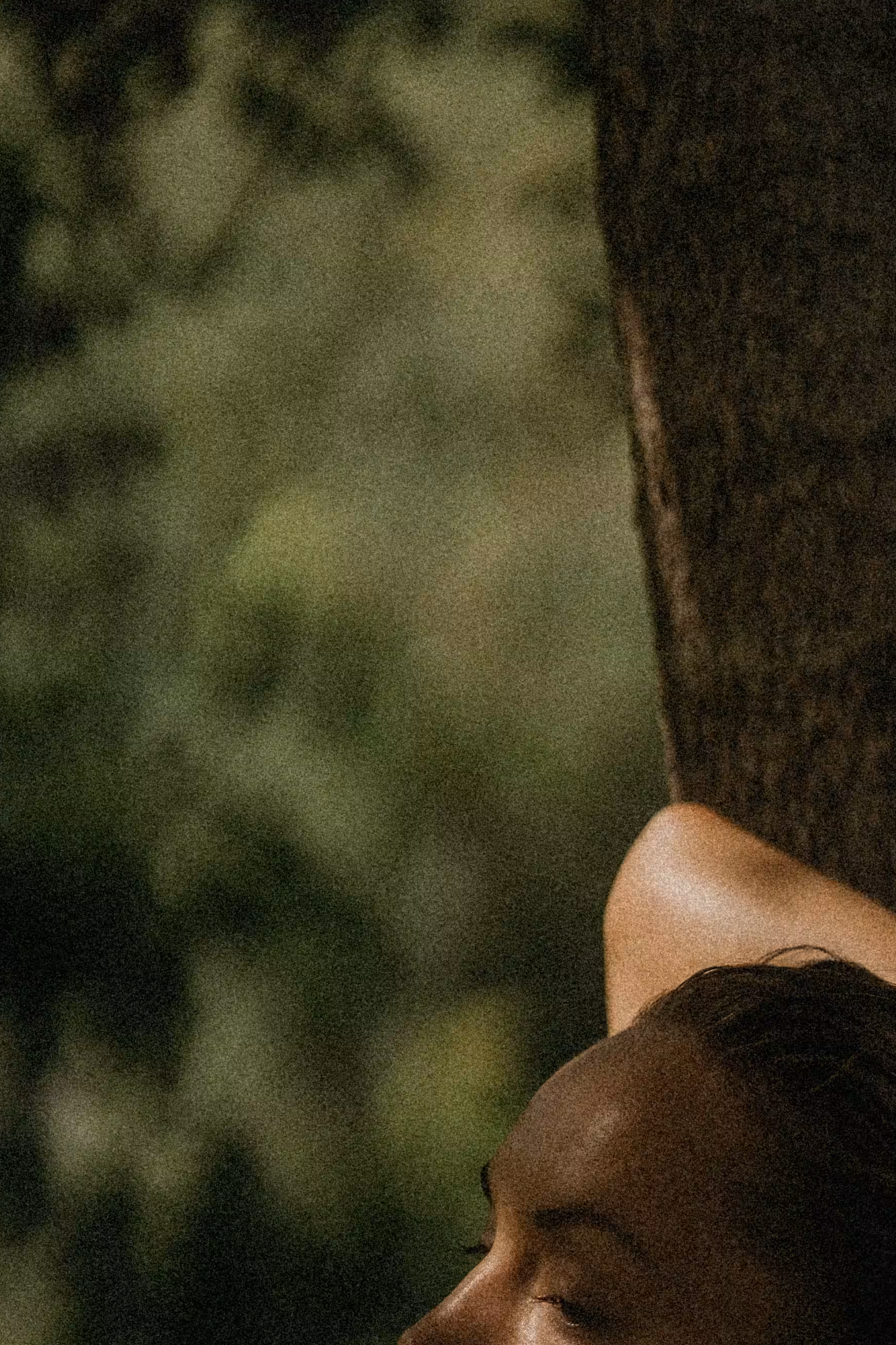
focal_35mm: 194
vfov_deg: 10.5
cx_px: 698
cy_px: 1400
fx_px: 7241
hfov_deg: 7.1
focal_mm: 85
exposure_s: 1/6400
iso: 160
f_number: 1.8
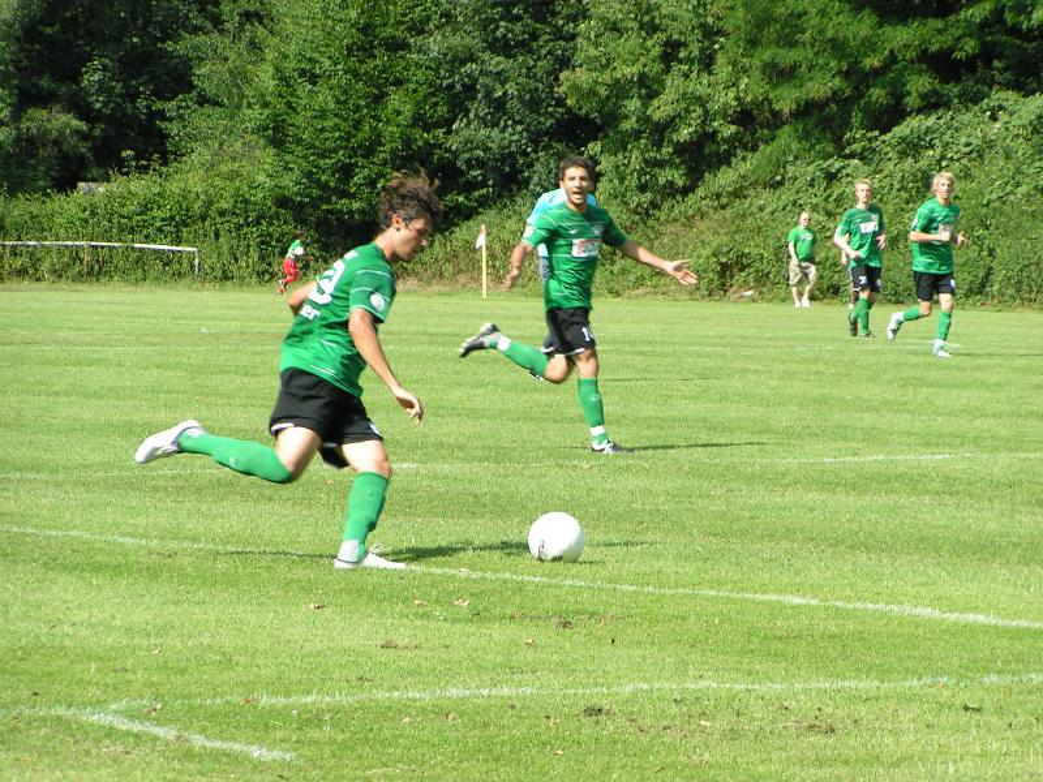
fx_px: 7442
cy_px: 391
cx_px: 522
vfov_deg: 6.0
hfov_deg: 8.0
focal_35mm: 247
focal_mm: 37.8
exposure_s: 1/320
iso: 50
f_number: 5
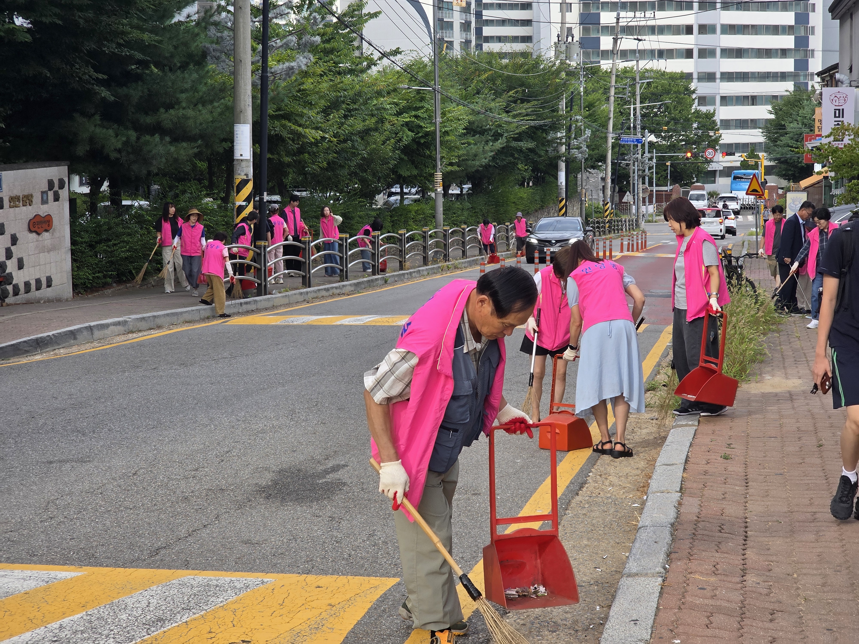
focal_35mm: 69
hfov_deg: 28.2
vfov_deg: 21.3
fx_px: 1712
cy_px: 322
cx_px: 430
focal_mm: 7.9
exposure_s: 1/419
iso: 50
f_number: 2.4
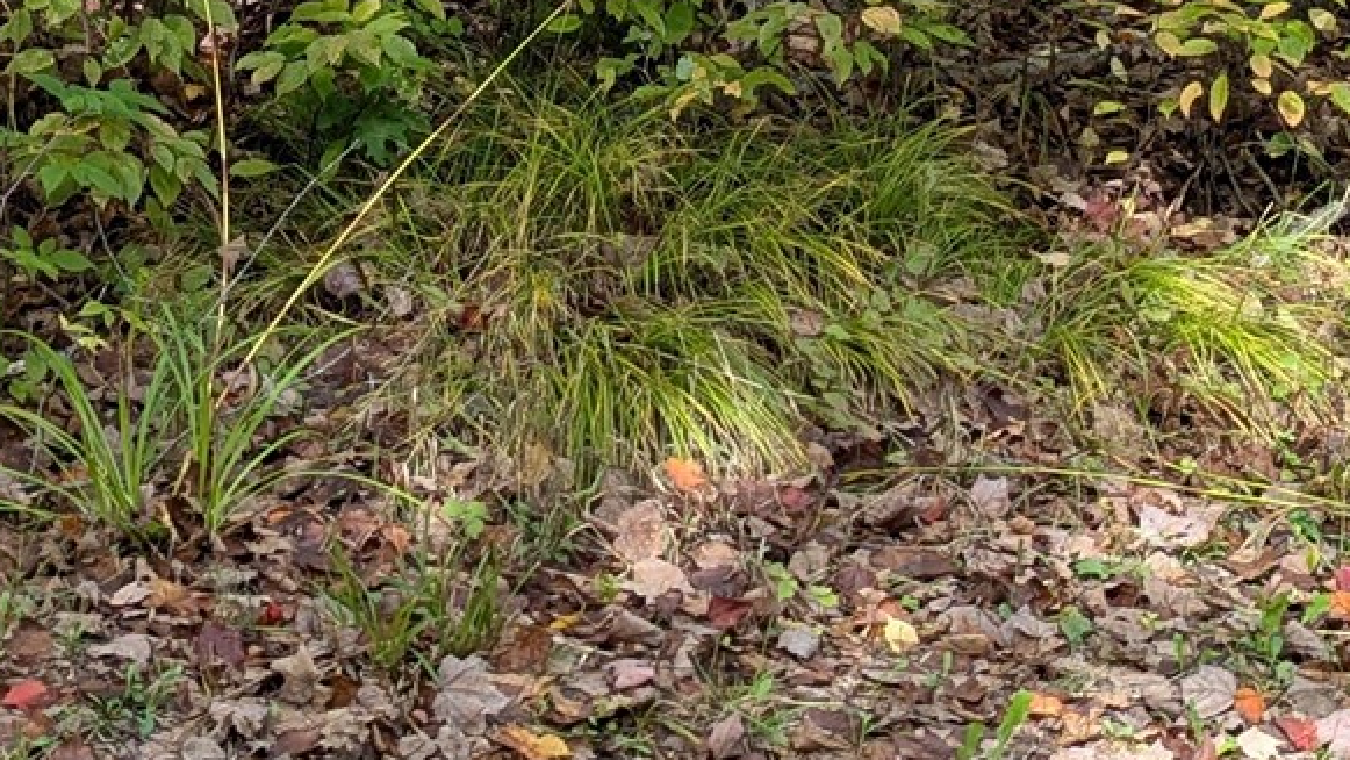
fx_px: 3294
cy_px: -442
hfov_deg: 23.1
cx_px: 447
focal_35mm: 92
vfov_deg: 12.4
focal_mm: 6.81
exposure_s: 1/197
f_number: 1.85
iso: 38
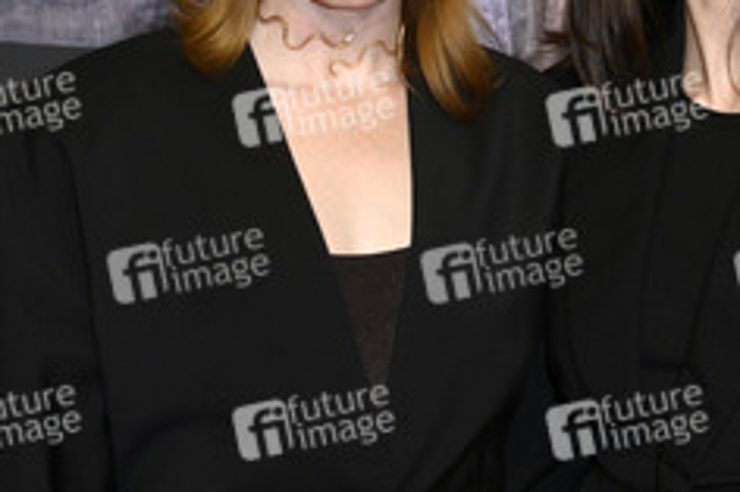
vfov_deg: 7.8
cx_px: 544
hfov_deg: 11.7
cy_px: 31
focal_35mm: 176
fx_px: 3615
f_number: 5.6
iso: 1250
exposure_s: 1/250
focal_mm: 92
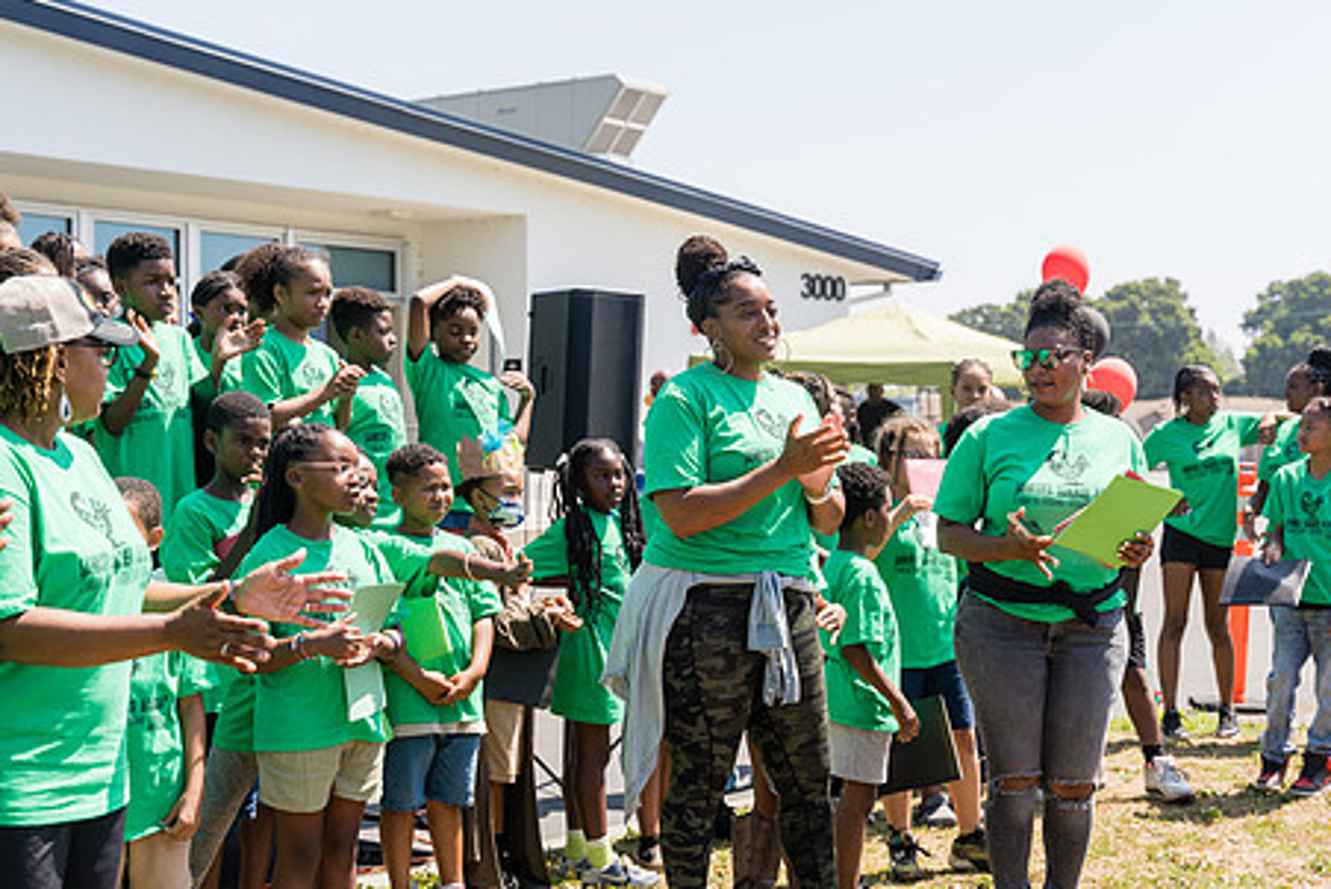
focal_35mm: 59
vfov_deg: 23.0
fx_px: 2183
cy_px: 493
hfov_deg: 33.8
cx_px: 783
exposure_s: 1/500
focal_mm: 46
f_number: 4
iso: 100
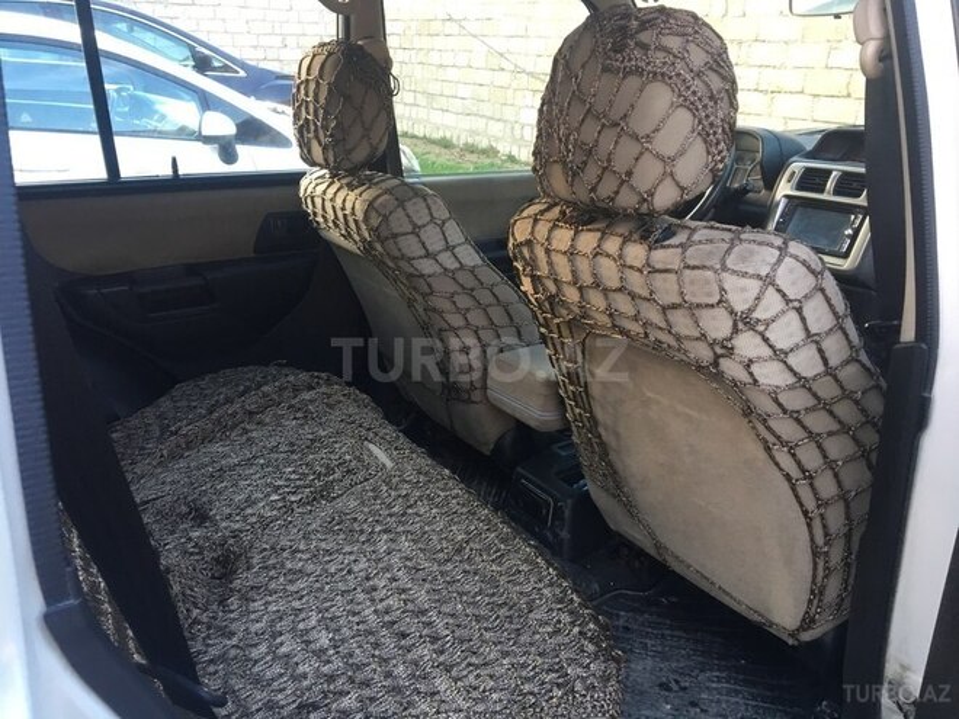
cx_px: 480
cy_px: 360
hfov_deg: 61.7
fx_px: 803
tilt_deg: -20.4
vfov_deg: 48.2
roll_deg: -1.4
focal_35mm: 29
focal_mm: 4.15
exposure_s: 1/33
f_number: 2.2
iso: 50
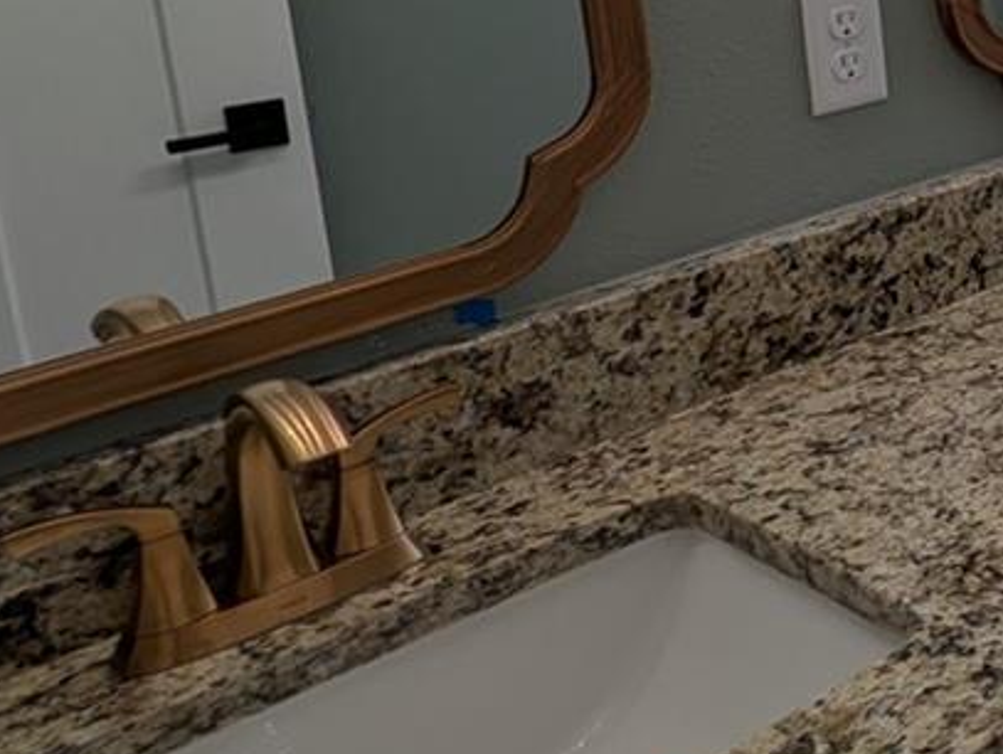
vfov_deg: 28.3
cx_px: 1432
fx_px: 1363
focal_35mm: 47
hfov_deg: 28.9
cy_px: -62
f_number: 1.7
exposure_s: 1/305
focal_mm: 2.02
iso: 52
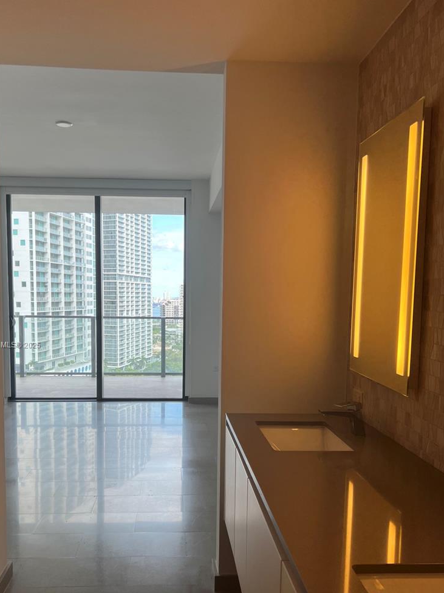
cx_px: 202
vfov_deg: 56.5
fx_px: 547
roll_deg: +0.0
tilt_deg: -5.4
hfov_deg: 44.1
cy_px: 345
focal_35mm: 32
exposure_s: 1/146
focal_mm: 5.7
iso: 32
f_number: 1.5
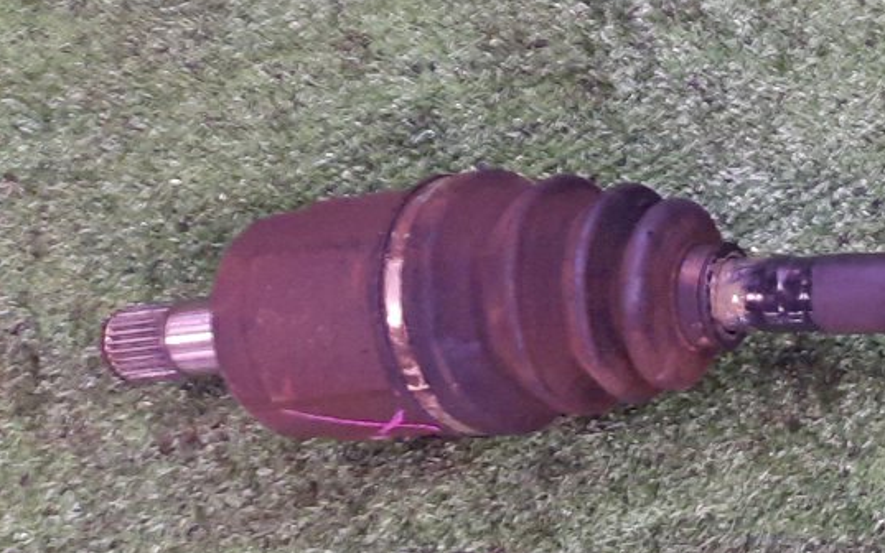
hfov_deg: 24.8
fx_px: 1713
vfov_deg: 18.4
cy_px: 304
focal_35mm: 71
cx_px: 1182
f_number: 2
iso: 331
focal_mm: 4.6
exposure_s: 1/25
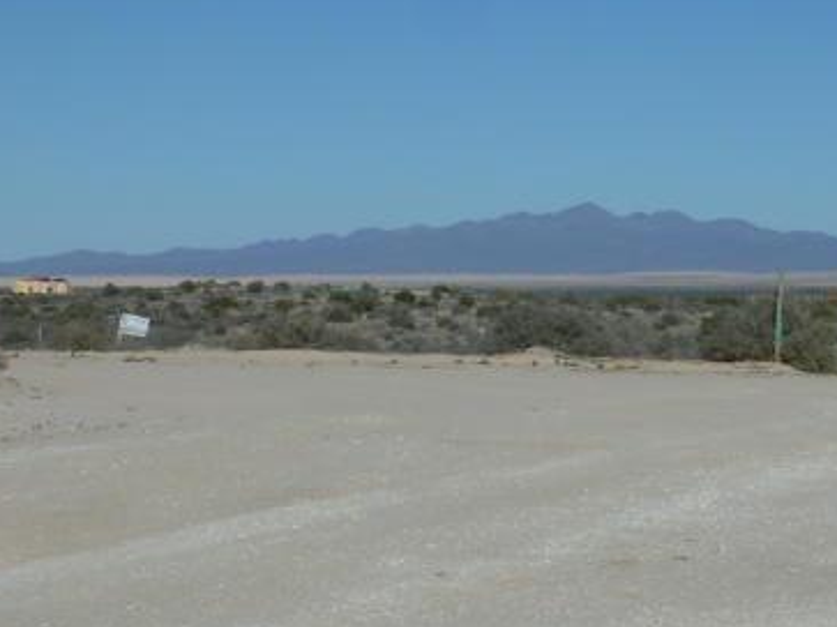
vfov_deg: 13.3
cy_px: 231
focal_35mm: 111
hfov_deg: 17.7
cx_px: 533
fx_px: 2683
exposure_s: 1/1000
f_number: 5.6
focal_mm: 10.3
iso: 80
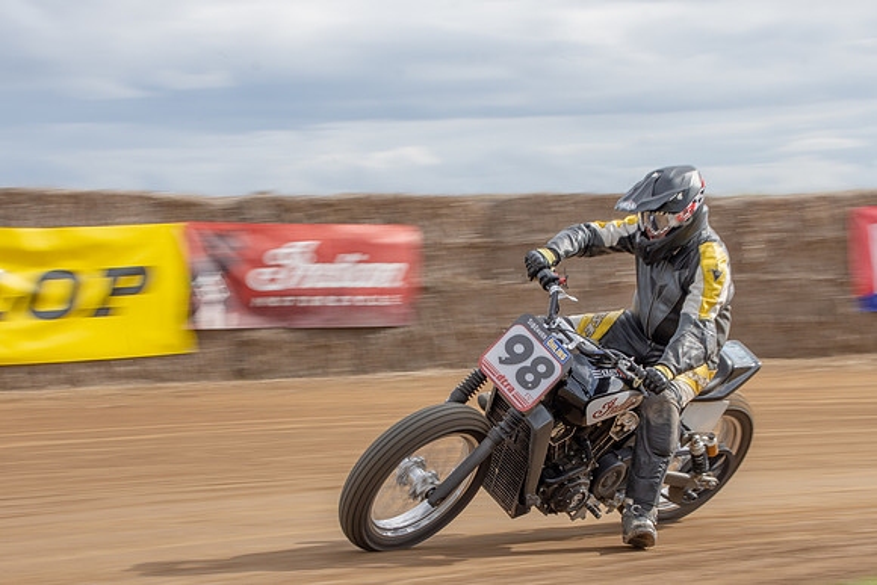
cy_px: 330
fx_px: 3160
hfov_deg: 15.8
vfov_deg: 10.6
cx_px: 495
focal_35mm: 130
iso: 100
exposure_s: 1/100
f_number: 13
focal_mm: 70
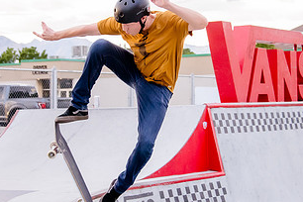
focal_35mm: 106
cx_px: 140
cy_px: 75
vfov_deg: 12.9
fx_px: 892
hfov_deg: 19.3
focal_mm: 38
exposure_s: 1/640
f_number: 4
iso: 2500
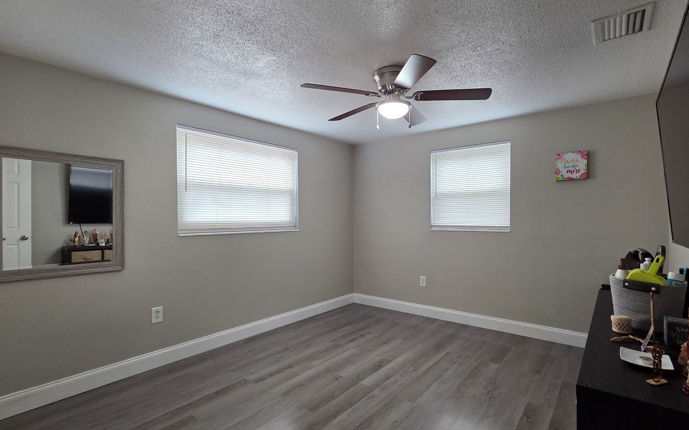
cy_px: 219
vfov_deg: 71.2
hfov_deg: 97.5
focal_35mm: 16
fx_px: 300
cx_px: 378
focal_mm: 2.2
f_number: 2.2
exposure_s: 1/60
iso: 250
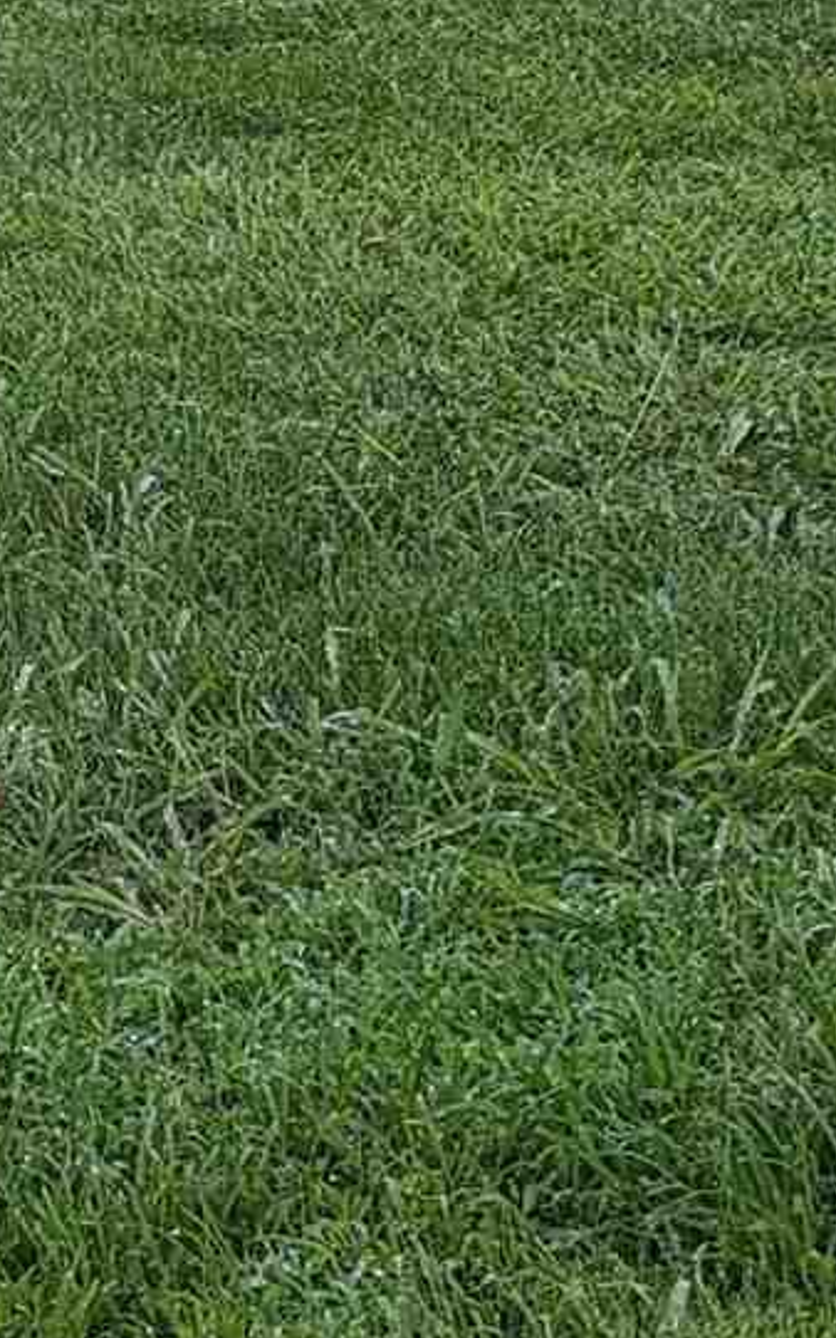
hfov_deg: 9.0
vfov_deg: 14.4
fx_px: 5251
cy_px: 136
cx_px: -247
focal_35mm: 144
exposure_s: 1/231
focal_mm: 6.81
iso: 30
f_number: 1.85
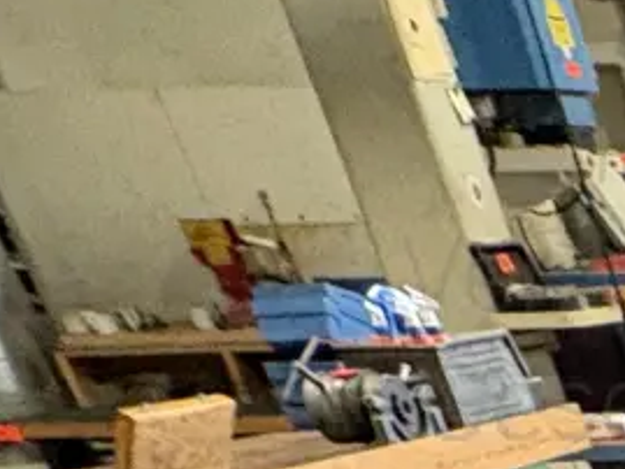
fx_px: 1806
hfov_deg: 12.3
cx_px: 1736
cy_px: 1435
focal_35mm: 100
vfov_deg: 10.3
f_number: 2.2
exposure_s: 1/50
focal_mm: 2.22
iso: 400
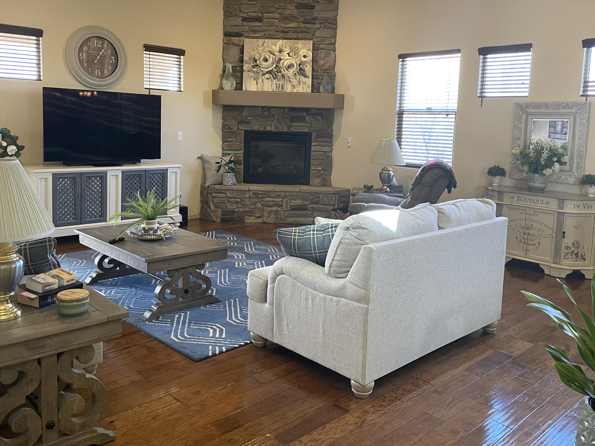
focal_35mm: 31
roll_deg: -1.5
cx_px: 294
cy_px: 186
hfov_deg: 58.3
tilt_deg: -6.3
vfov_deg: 45.3
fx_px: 533
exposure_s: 1/60
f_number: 1.6
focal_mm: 4.2
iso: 125
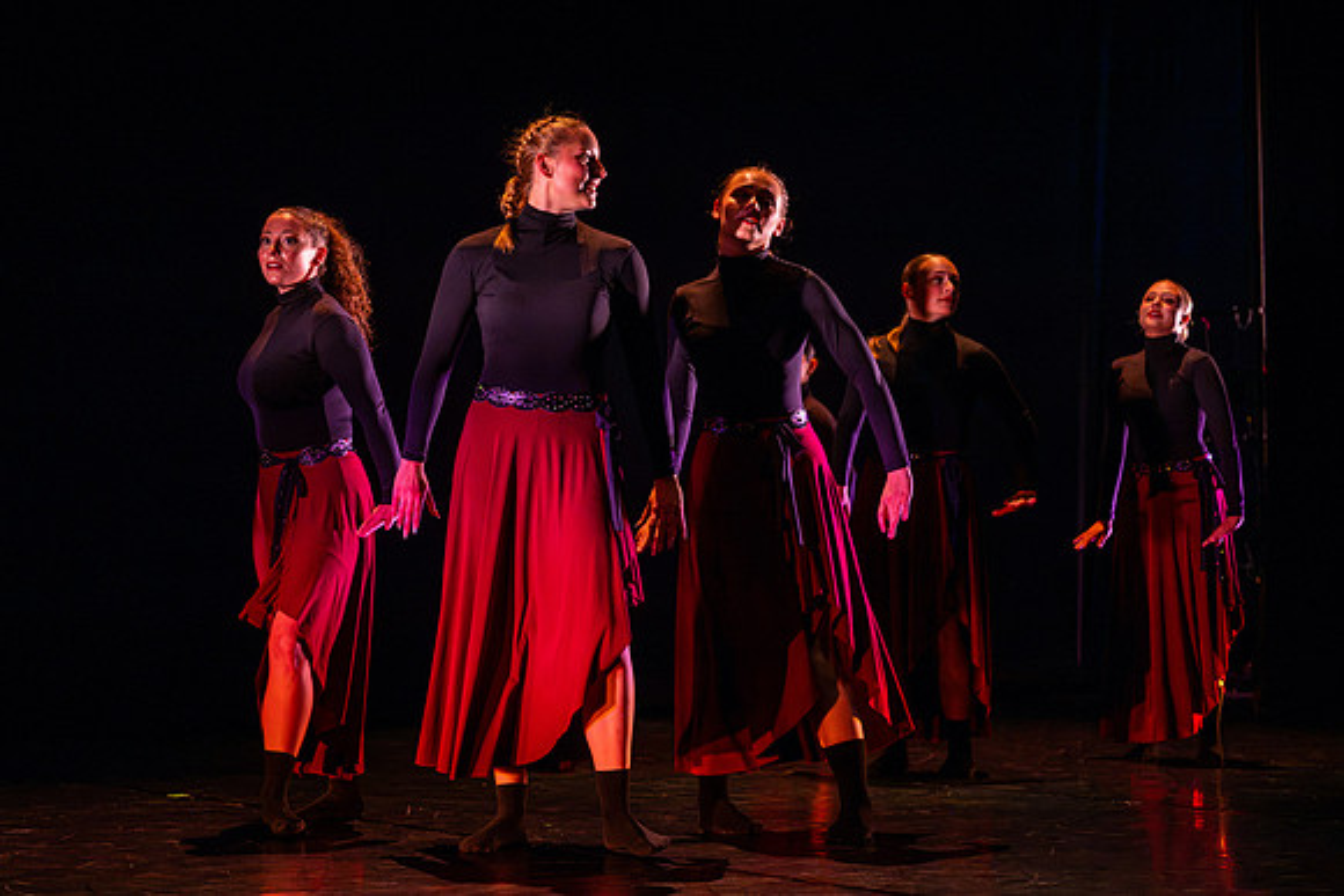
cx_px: 589
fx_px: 3010
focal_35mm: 81
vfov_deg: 16.9
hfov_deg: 25.2
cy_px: 451
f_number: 2.8
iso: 2000
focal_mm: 70
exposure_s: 1/250
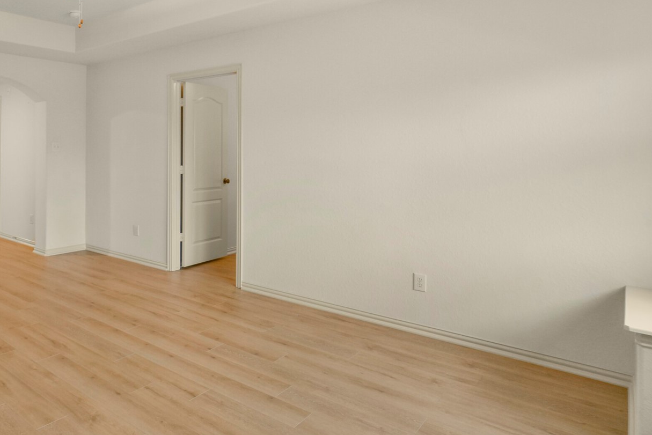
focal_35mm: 25
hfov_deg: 64.8
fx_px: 453
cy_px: 159
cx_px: 126
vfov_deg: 50.7
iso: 500
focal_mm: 14
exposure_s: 1/10
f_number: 11
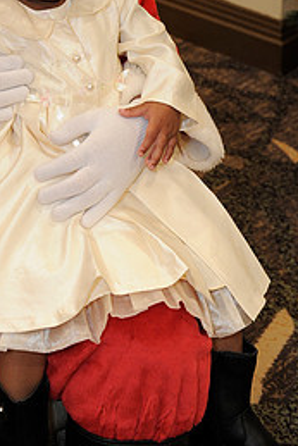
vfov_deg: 24.8
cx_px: -2
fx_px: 942
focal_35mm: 76
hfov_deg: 17.5
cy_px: -45
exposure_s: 1/100
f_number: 4
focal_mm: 34
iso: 1600
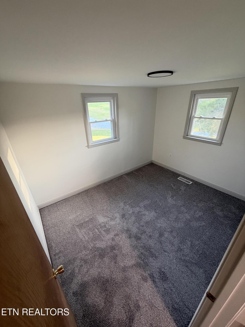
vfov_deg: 102.1
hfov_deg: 85.7
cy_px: 164
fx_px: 132
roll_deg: +2.4
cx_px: 122
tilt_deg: -24.7
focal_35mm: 14
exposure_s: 1/60
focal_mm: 2.22
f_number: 2.2
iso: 320
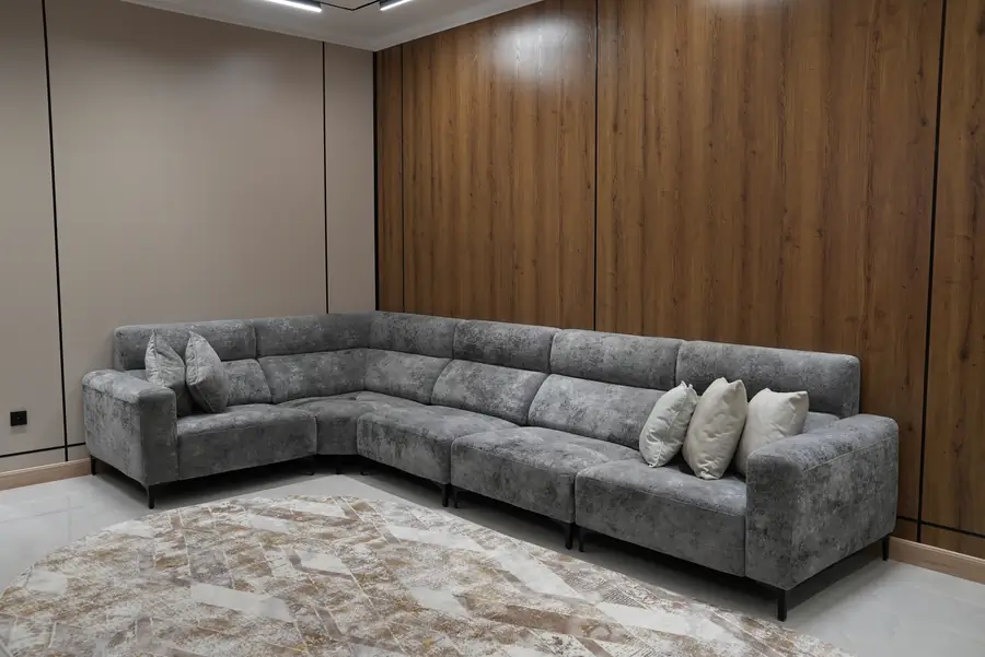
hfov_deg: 63.6
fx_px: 794
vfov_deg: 45.0
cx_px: 492
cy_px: 328
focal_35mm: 29
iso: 640
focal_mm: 29
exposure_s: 1/100
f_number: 4
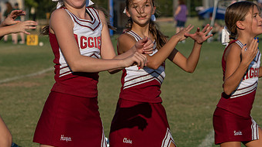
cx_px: 63
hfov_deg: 10.2
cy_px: 46
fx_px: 1466
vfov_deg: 5.8
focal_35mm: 211
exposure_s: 1/1250
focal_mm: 100
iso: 100
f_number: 5.6
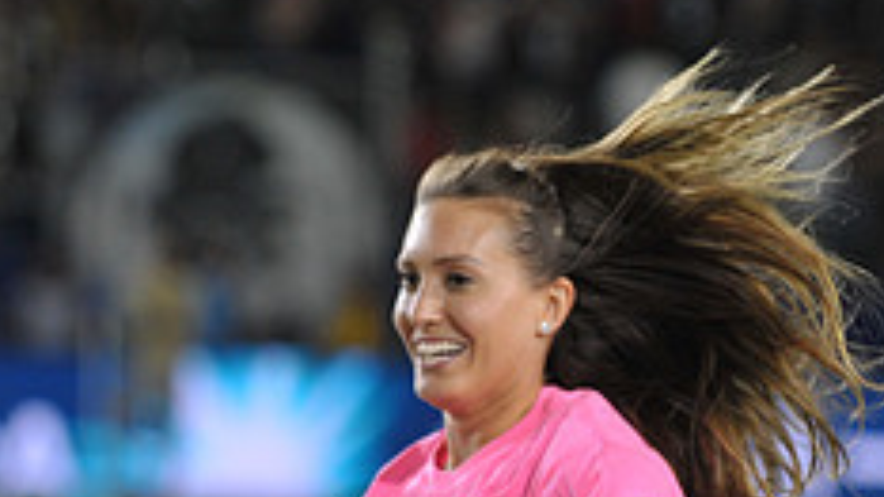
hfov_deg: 5.5
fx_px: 9164
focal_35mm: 391
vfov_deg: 3.1
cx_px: 489
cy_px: 372
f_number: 2.8
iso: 1250
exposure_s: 1/1000
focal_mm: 150
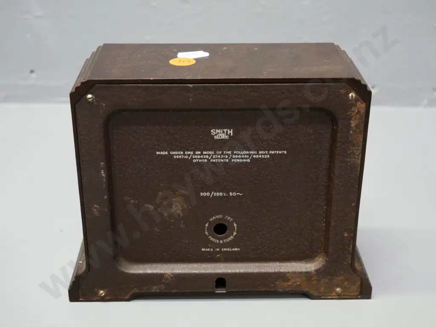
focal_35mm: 54
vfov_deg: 27.0
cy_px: 164
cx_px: 218
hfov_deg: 35.5
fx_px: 680
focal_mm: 27
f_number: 4.6
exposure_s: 1/100
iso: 3200
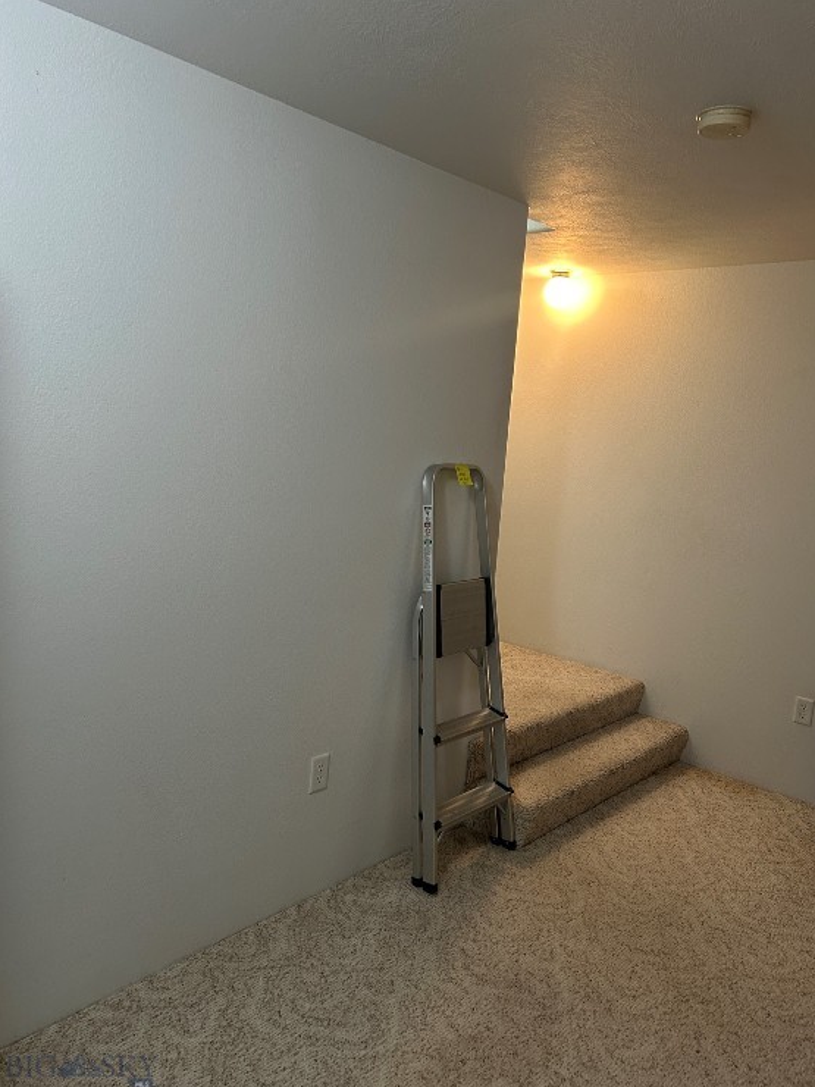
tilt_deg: -7.7
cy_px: 538
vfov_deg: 65.3
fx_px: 848
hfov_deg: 51.3
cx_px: 420
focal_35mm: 27
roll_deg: -4.5
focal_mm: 5.7
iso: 200
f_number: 1.5
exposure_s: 1/60
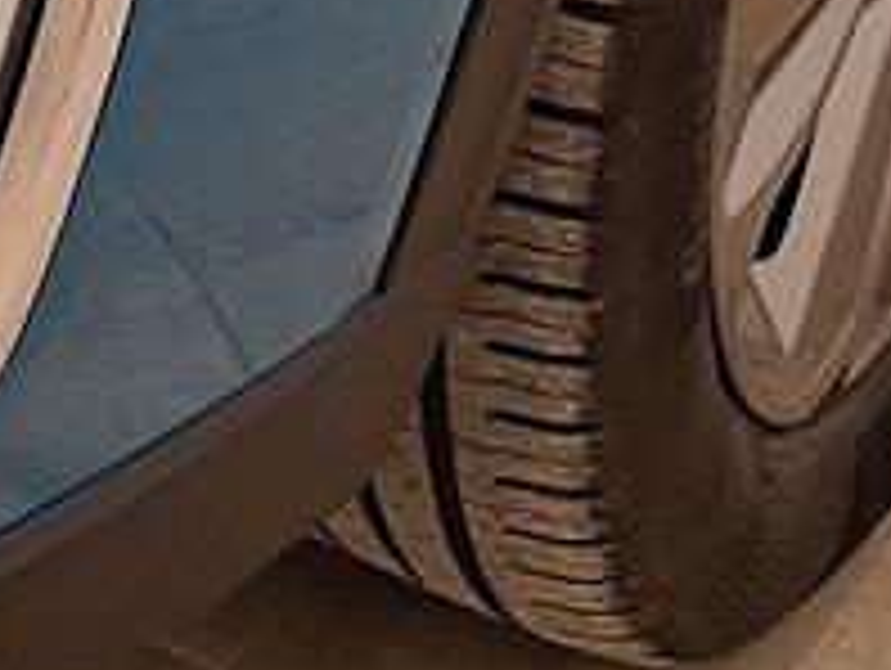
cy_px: -1313
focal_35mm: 167
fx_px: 4304
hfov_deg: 11.0
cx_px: -765
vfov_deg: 7.8
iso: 100
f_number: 1.8
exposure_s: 1/50
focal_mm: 5.54
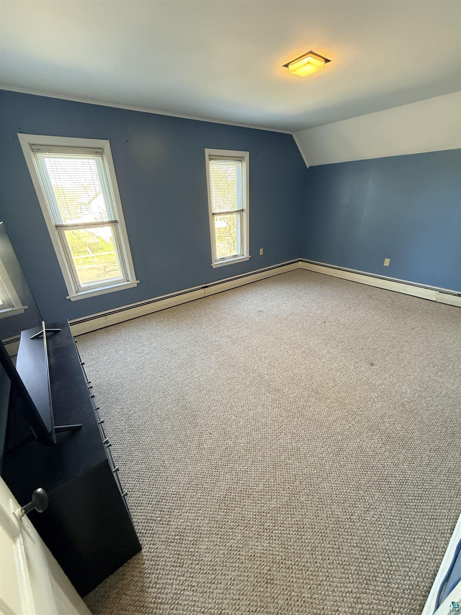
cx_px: 230
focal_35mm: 14
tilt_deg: -24.7
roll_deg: +1.4
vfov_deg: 102.1
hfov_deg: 85.7
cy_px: 308
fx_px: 249
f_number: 2.2
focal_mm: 2.22
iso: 320
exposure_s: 1/60
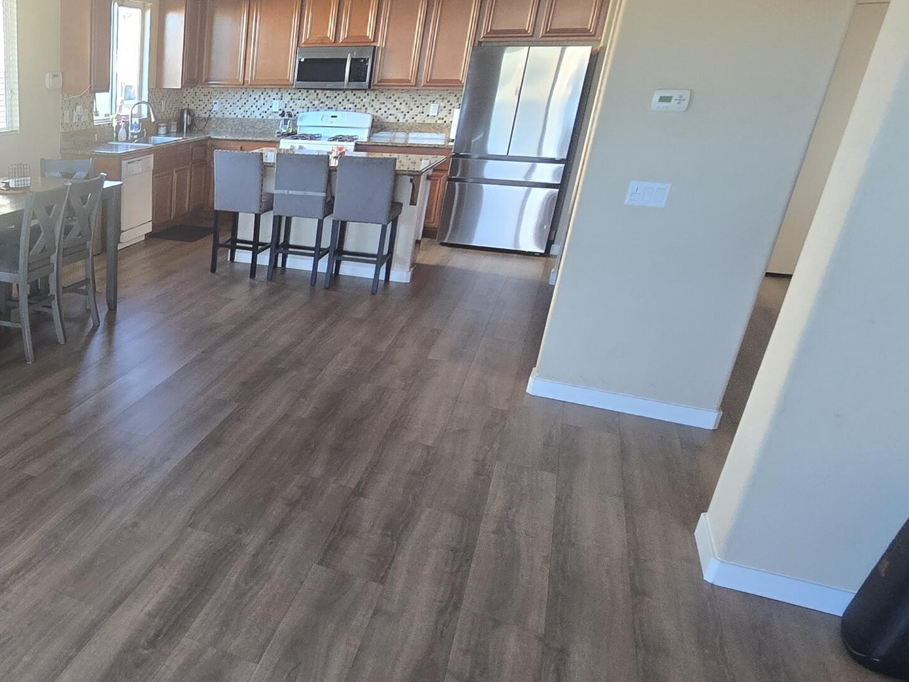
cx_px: 61
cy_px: 361
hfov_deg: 55.0
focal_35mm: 27
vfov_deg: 51.3
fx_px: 709
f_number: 2.2
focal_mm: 2.2
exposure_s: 1/60
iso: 200
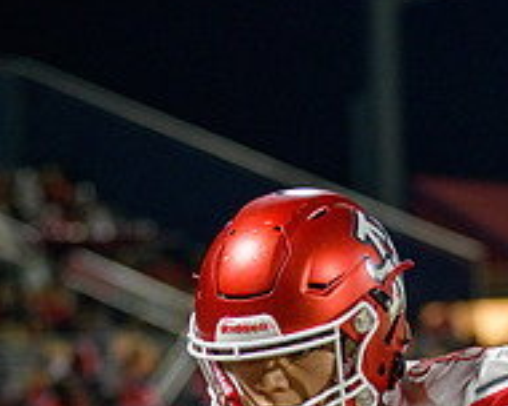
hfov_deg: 7.5
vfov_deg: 6.0
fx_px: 3879
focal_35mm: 258
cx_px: 388
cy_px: 503
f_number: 2.8
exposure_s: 1/320
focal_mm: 90
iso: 2000
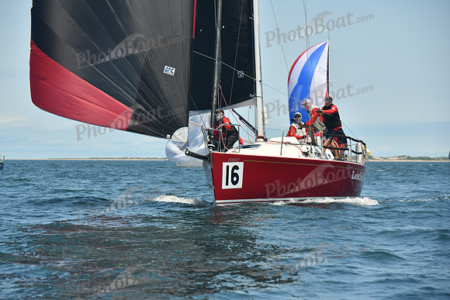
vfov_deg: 7.9
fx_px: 2188
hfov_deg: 11.7
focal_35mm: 175
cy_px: 150
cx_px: 225
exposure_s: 1/640
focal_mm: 175
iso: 320
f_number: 8
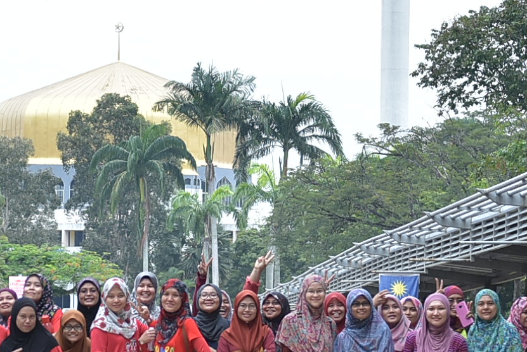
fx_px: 3165
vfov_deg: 6.4
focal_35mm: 216
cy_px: 175
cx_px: 135
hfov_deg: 9.5
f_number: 3.5
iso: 200
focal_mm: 40
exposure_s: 1/500
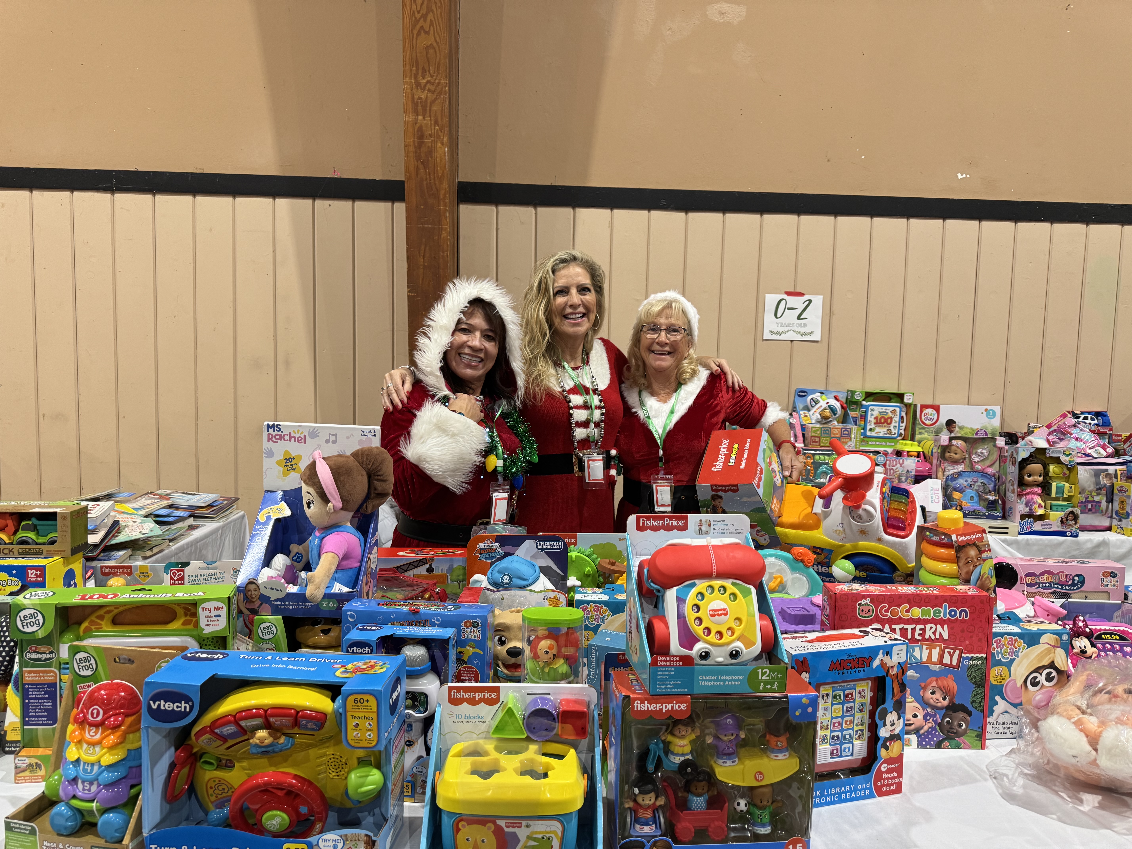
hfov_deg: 71.6
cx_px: 566
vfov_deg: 56.8
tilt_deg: -5.6
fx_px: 785
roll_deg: -0.9
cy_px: 424
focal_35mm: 24
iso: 200
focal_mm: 6.76
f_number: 1.78
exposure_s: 1/62
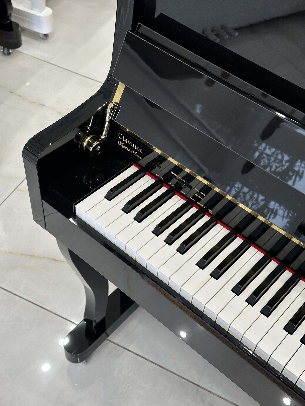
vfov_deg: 39.7
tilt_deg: -49.7
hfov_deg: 30.3
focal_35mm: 48
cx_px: 152
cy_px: 203
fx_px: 564
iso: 80
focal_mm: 6.86
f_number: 1.78
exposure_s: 1/50
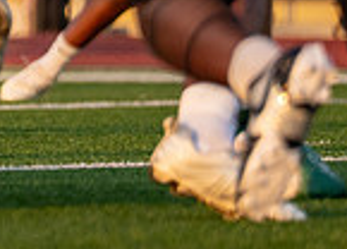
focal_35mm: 1533
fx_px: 15129
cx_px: -480
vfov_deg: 0.9
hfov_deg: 1.3
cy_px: -233
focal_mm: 200
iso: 400
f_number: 2.8
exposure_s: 1/2500
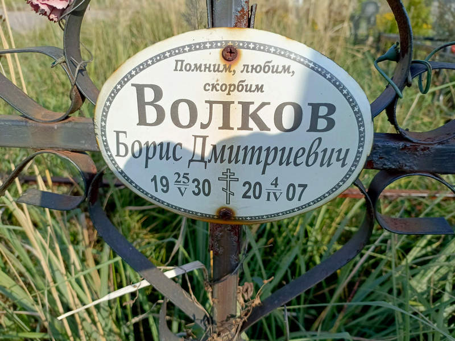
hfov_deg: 69.4
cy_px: 170
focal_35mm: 25
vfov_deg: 54.9
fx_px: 329
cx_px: 228
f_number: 1.69
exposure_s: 1/1517
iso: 120
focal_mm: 4.76
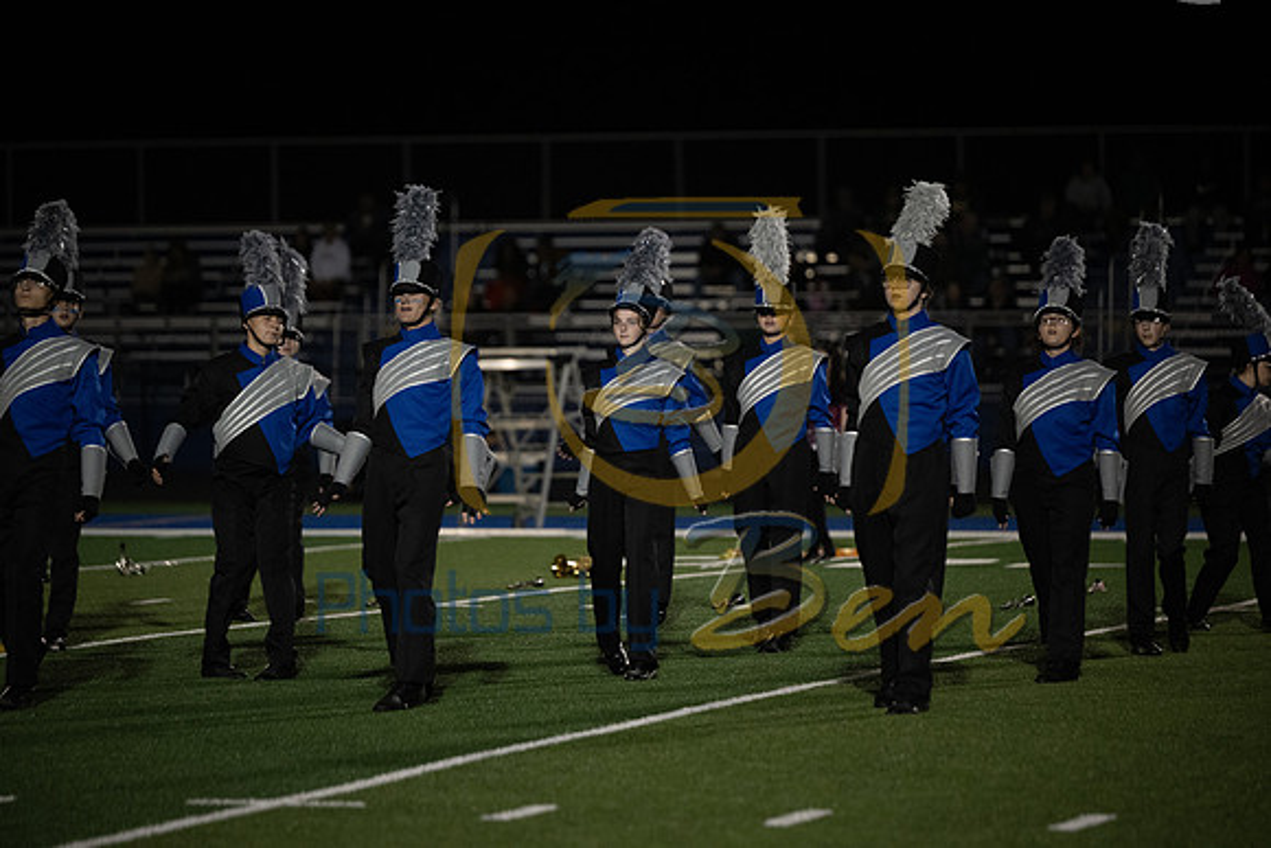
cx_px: 636
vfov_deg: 7.6
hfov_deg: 11.4
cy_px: 424
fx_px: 6356
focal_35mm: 180
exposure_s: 1/1250
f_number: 2.8
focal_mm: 180
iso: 3200
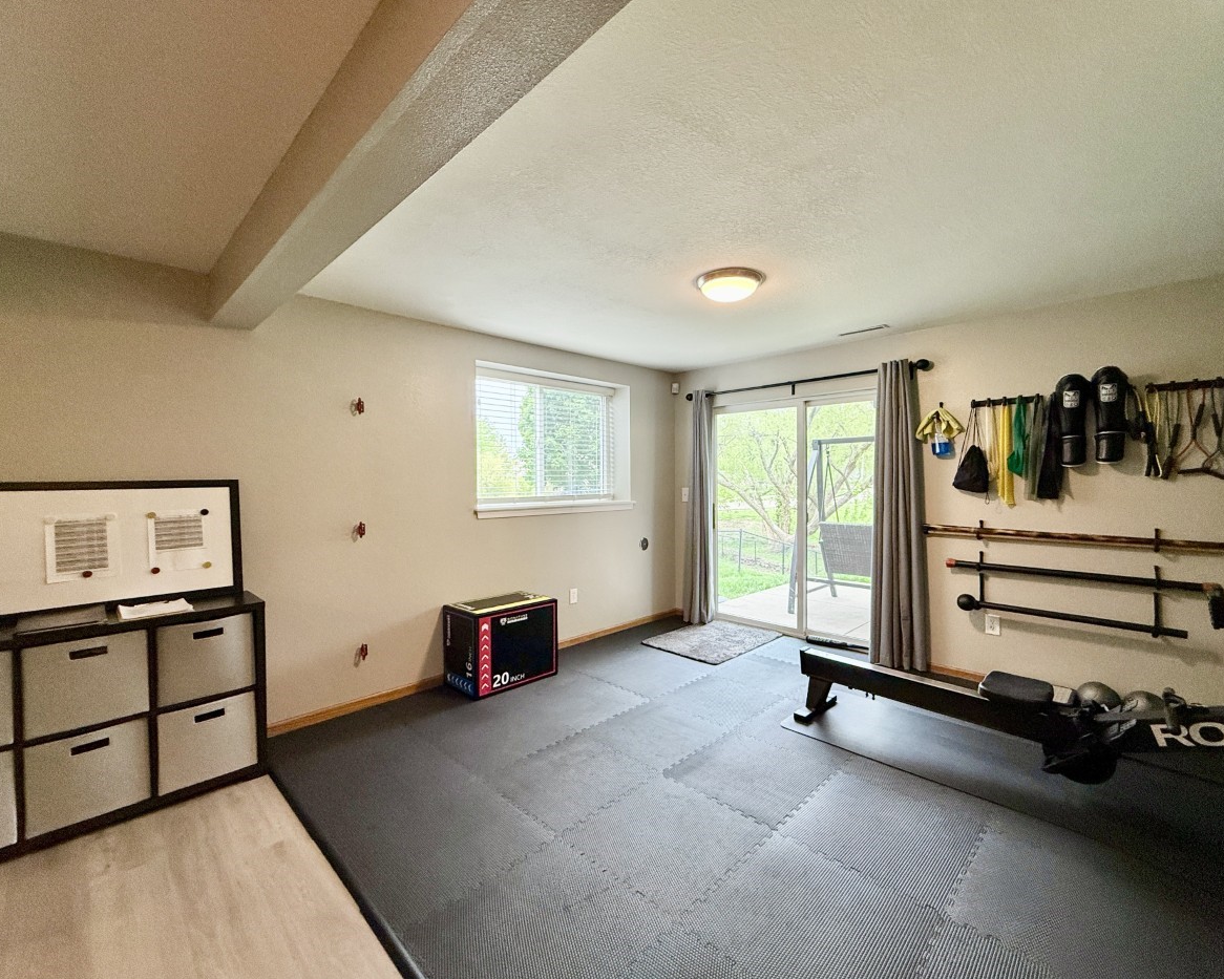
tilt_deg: -0.5
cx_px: 647
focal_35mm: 15
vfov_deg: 84.0
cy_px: 485
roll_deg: +0.4
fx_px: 543
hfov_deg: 96.7
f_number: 2.2
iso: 200
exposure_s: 1/120
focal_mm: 2.22
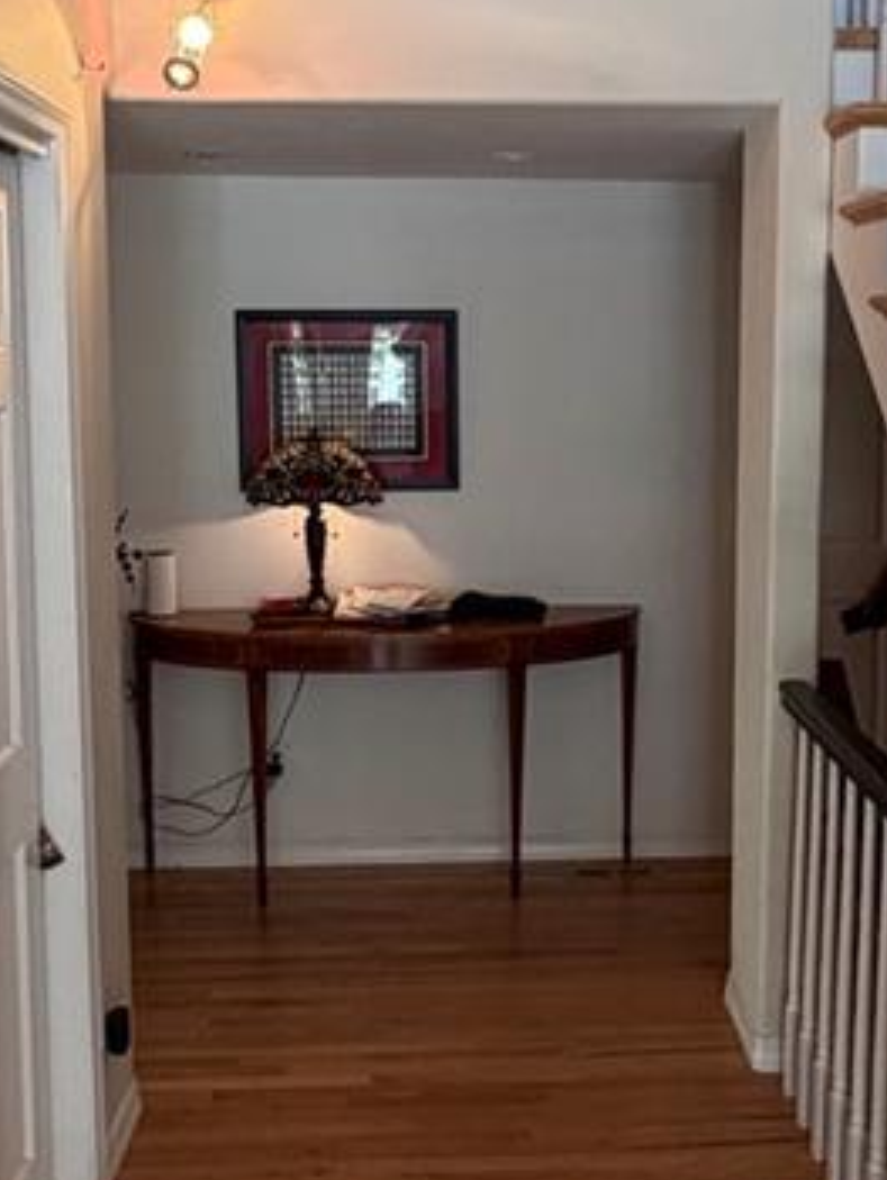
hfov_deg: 30.1
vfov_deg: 39.6
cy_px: 556
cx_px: 570
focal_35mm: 48
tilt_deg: -5.4
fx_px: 1638
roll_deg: -0.1
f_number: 2.2
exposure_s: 1/60
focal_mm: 2.22
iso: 200
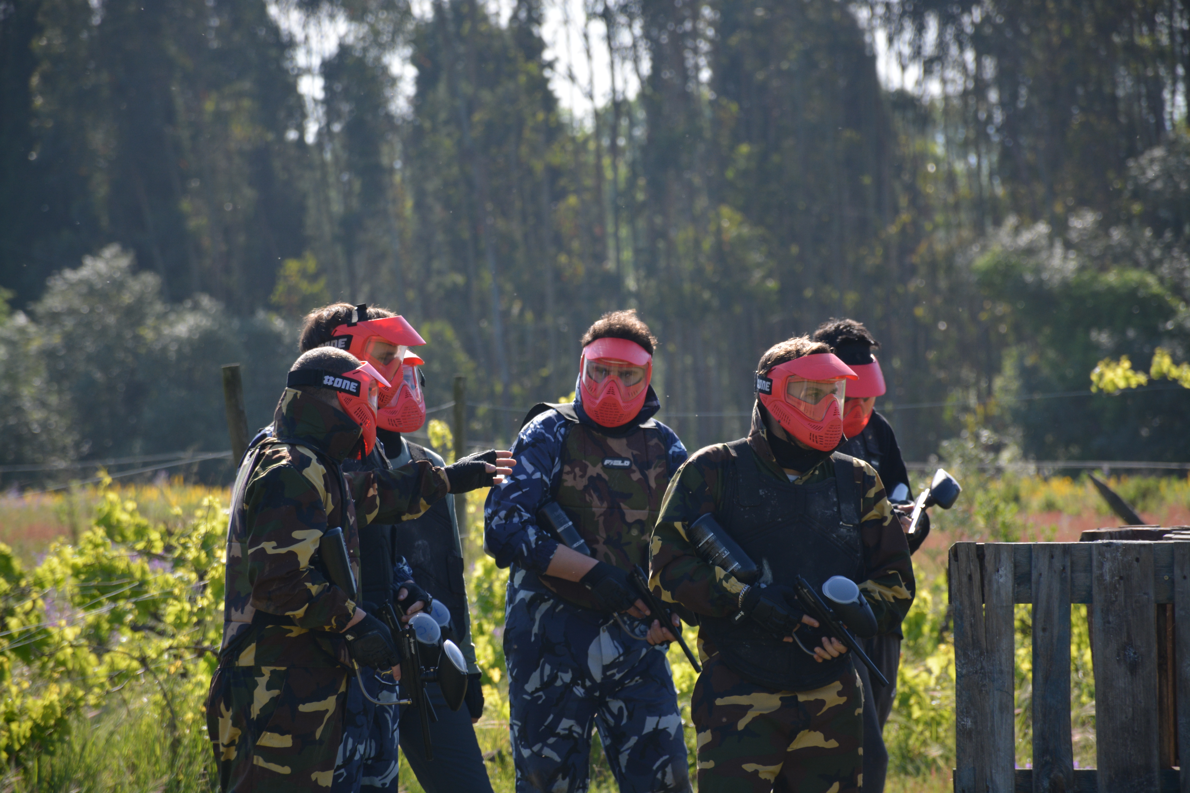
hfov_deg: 9.8
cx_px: 595
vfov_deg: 6.5
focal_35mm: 210
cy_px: 396
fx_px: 6941
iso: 250
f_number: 5.6
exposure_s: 1/500
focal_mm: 140
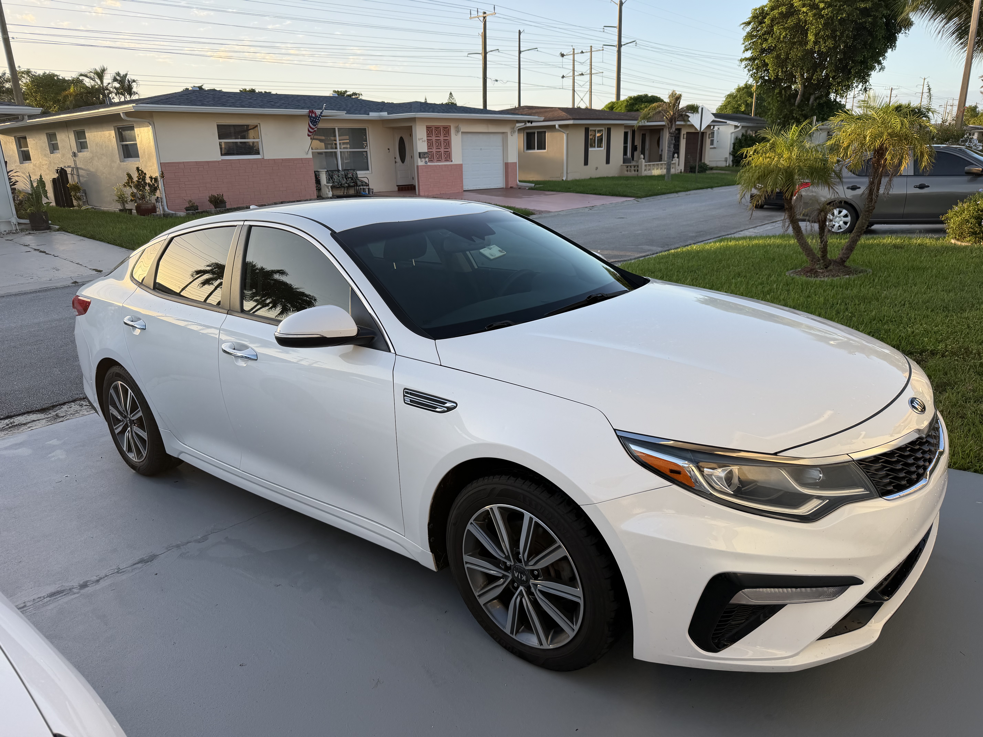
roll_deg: +1.5
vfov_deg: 56.8
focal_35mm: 24
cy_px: 368
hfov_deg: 71.6
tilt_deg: -18.3
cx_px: 492
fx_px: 682
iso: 80
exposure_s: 1/967
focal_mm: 6.76
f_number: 1.78
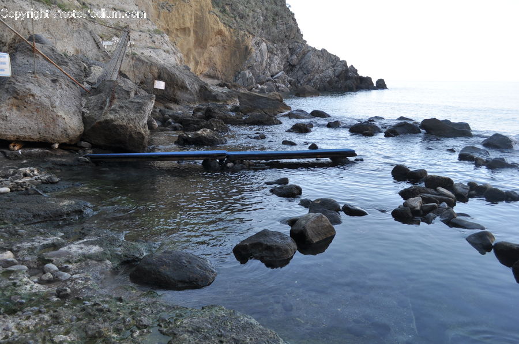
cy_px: 172
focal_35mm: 30
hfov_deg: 62.0
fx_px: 432
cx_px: 260
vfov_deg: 43.5
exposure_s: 1/125
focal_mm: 20
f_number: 5.6
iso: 200
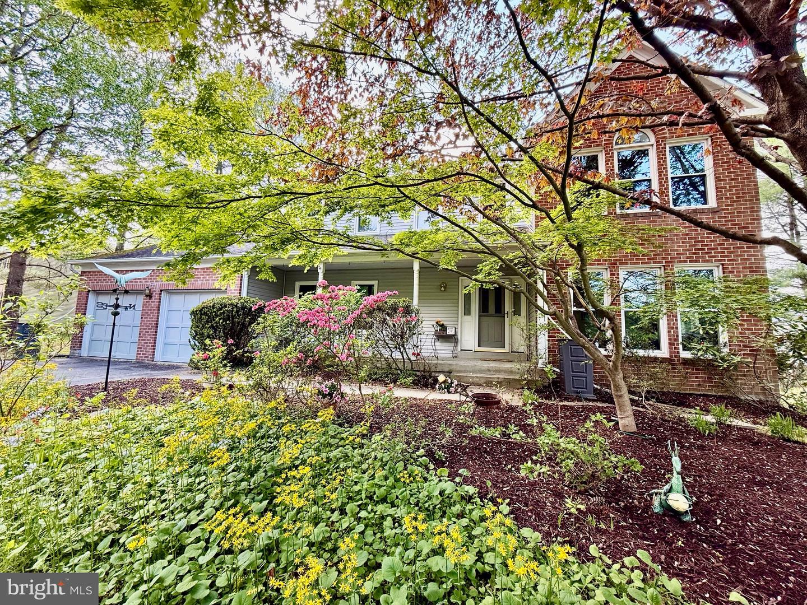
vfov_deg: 85.7
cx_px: 404
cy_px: 302
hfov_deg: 102.1
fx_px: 326
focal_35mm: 14
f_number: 2.2
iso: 100
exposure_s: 1/99
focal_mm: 2.22
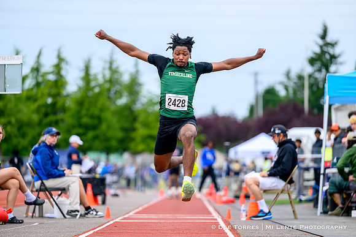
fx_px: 1879
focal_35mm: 190
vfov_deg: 7.2
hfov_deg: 10.8
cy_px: 118
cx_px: 178
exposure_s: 1/2500
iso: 720
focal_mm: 190
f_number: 3.2
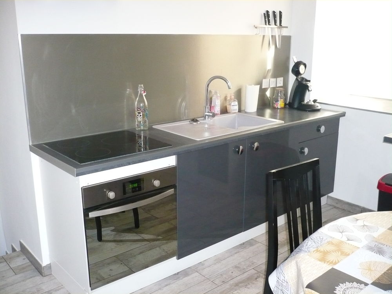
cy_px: 147
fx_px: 396
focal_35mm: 35
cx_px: 196
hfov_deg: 52.6
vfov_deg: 40.7
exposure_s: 1/30
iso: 500
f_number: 2.8
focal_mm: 5.8
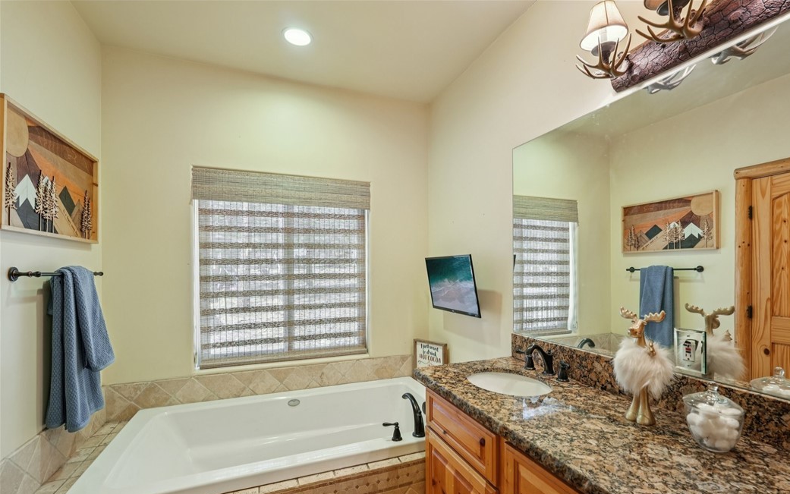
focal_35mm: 18
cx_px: 411
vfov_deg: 66.2
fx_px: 378
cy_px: 274
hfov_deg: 92.5
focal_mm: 16.5
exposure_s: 1/8
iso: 400
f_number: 8
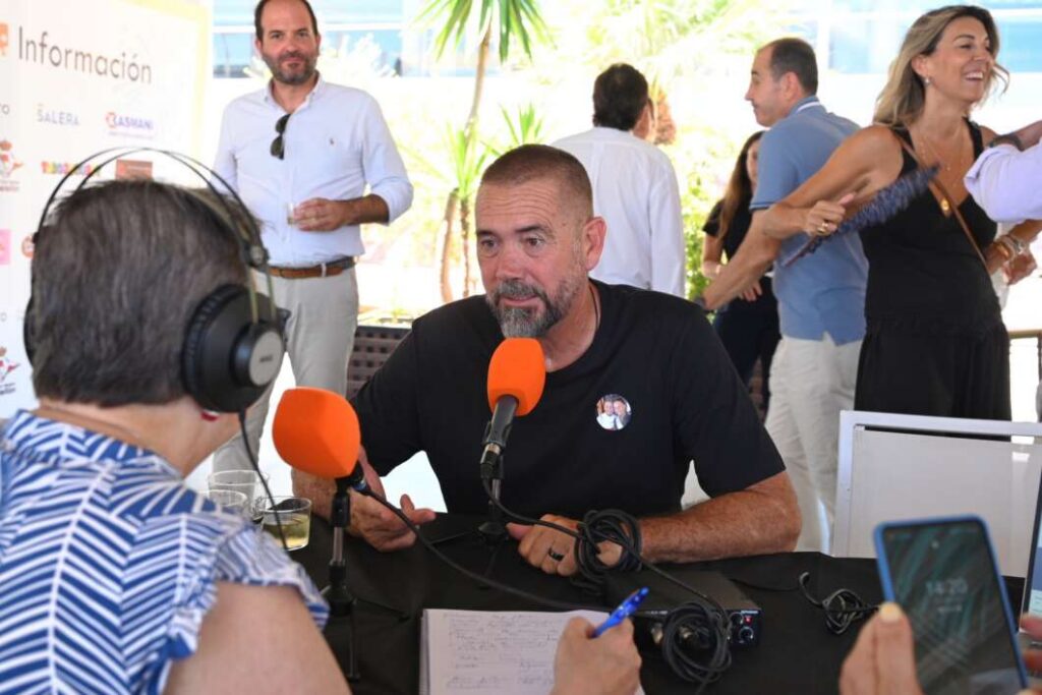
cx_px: 521
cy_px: 348
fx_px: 1129
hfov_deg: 49.5
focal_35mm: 39
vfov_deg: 34.2
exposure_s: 1/100
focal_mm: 39
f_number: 5
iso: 400
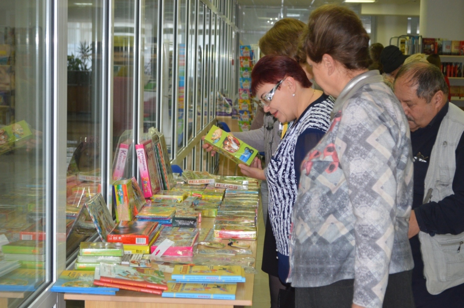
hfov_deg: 29.3
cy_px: 154
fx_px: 888
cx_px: 232
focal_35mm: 69
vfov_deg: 19.7
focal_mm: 46
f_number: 5.3
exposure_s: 1/60
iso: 800
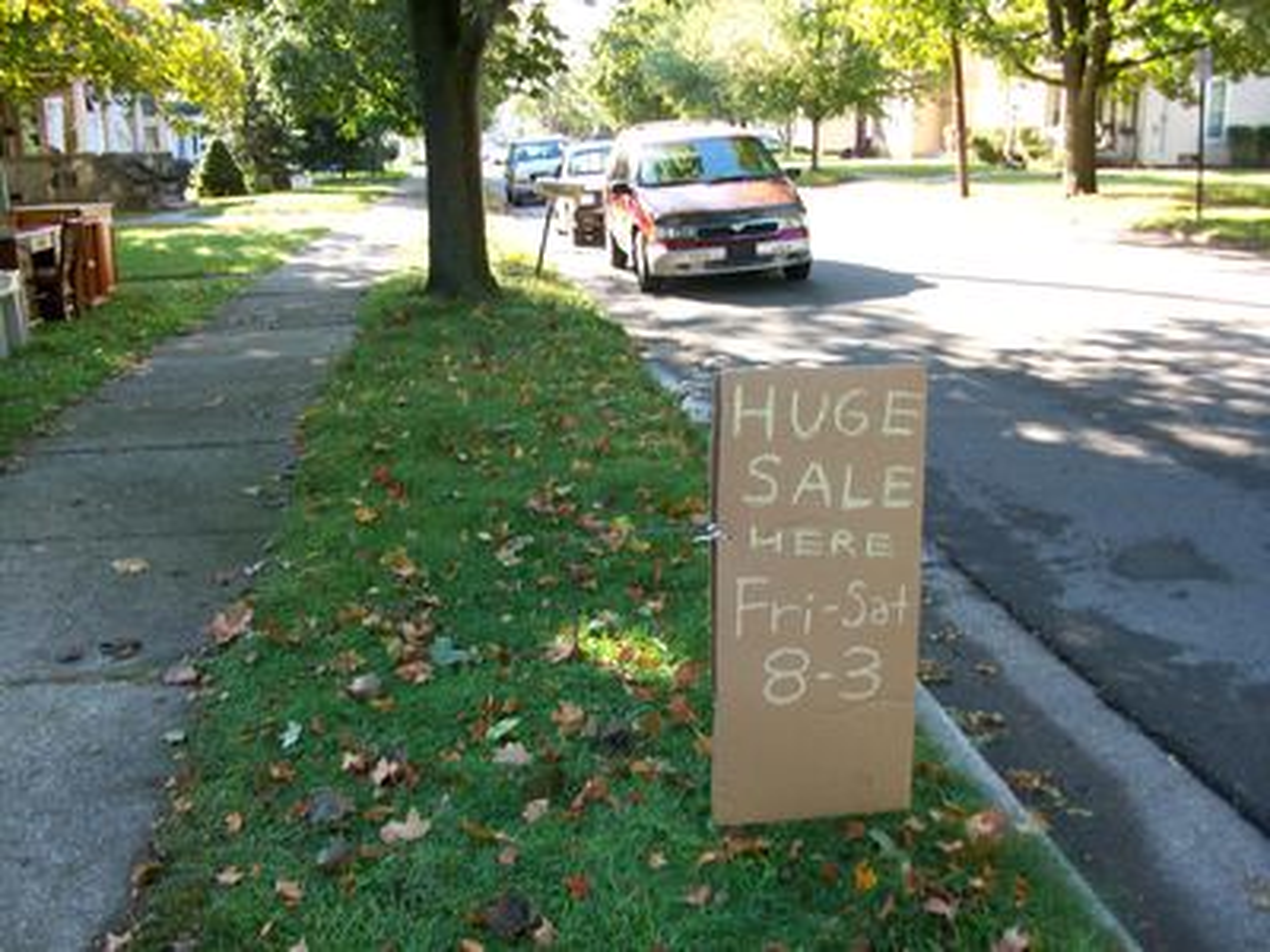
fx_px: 1247
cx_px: 635
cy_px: 476
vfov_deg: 41.8
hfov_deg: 54.0
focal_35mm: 34
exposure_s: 1/87.8
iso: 80
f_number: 2.8
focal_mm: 5.7
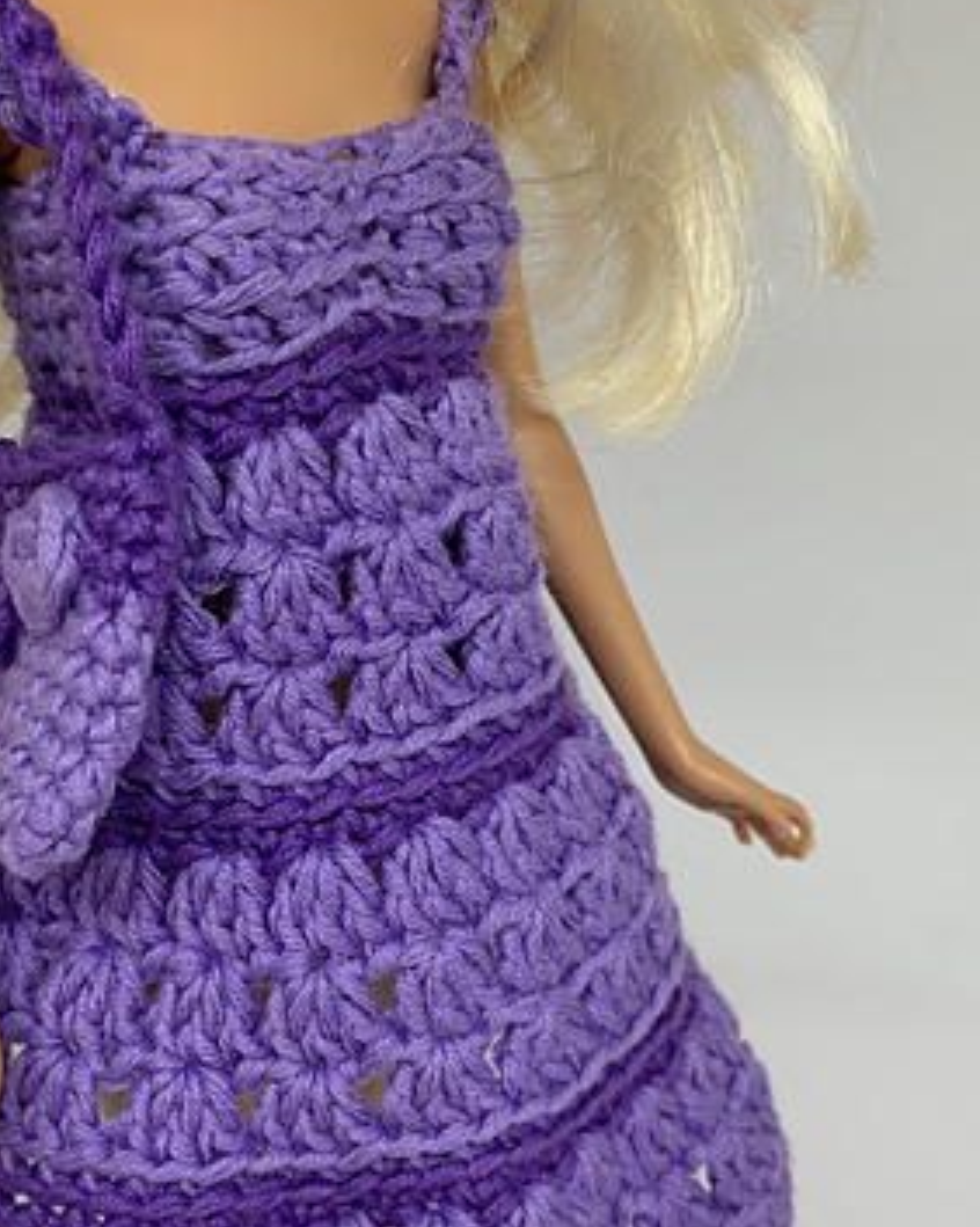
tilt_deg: -24.2
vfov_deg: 40.2
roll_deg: -3.1
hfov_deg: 32.4
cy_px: 733
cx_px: 327
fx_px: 1669
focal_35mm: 46
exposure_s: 1/121
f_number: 1.8
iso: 80
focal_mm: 4.25
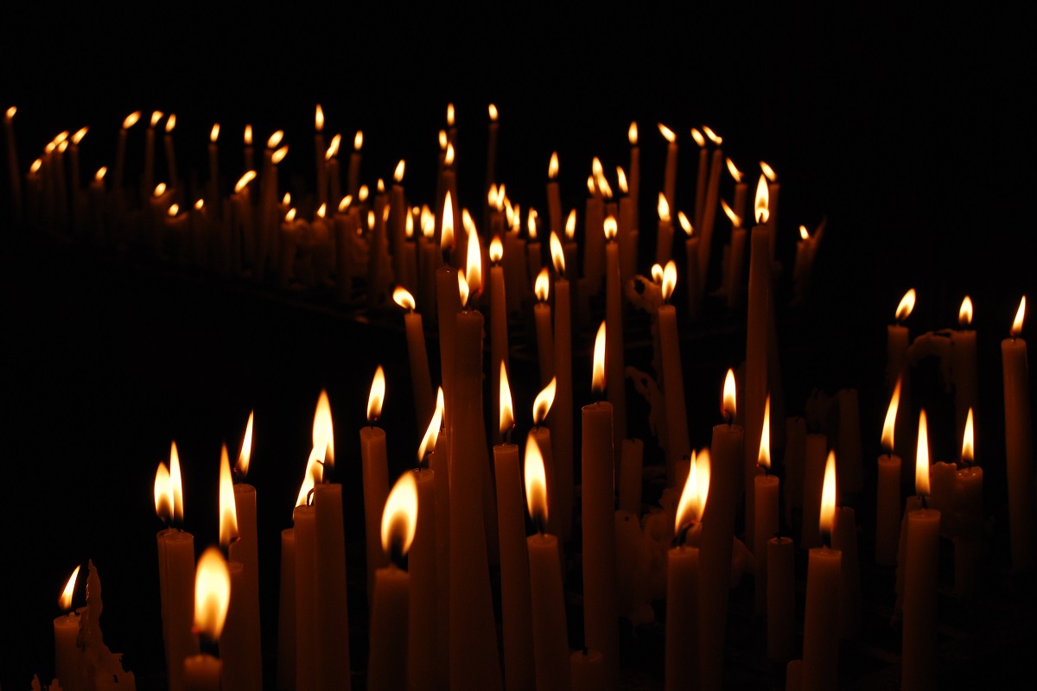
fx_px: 1642
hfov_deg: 35.1
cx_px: 518
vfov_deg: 23.8
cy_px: 346
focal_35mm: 57
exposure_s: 1/200
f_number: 7.1
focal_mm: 38
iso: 400
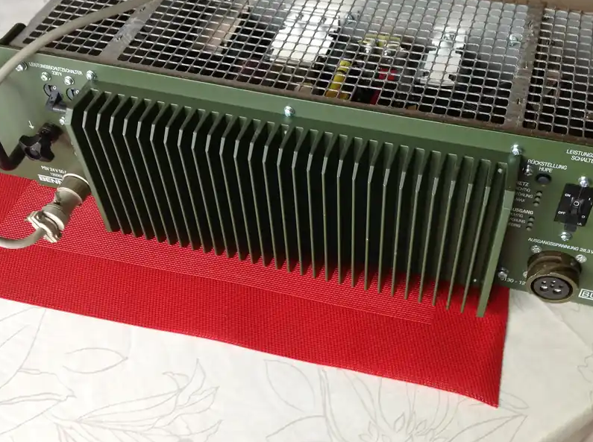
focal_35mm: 44
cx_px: 307
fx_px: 752
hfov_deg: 43.0
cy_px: 202
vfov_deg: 32.7
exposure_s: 1/40
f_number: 2.4
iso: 50
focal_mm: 4.28
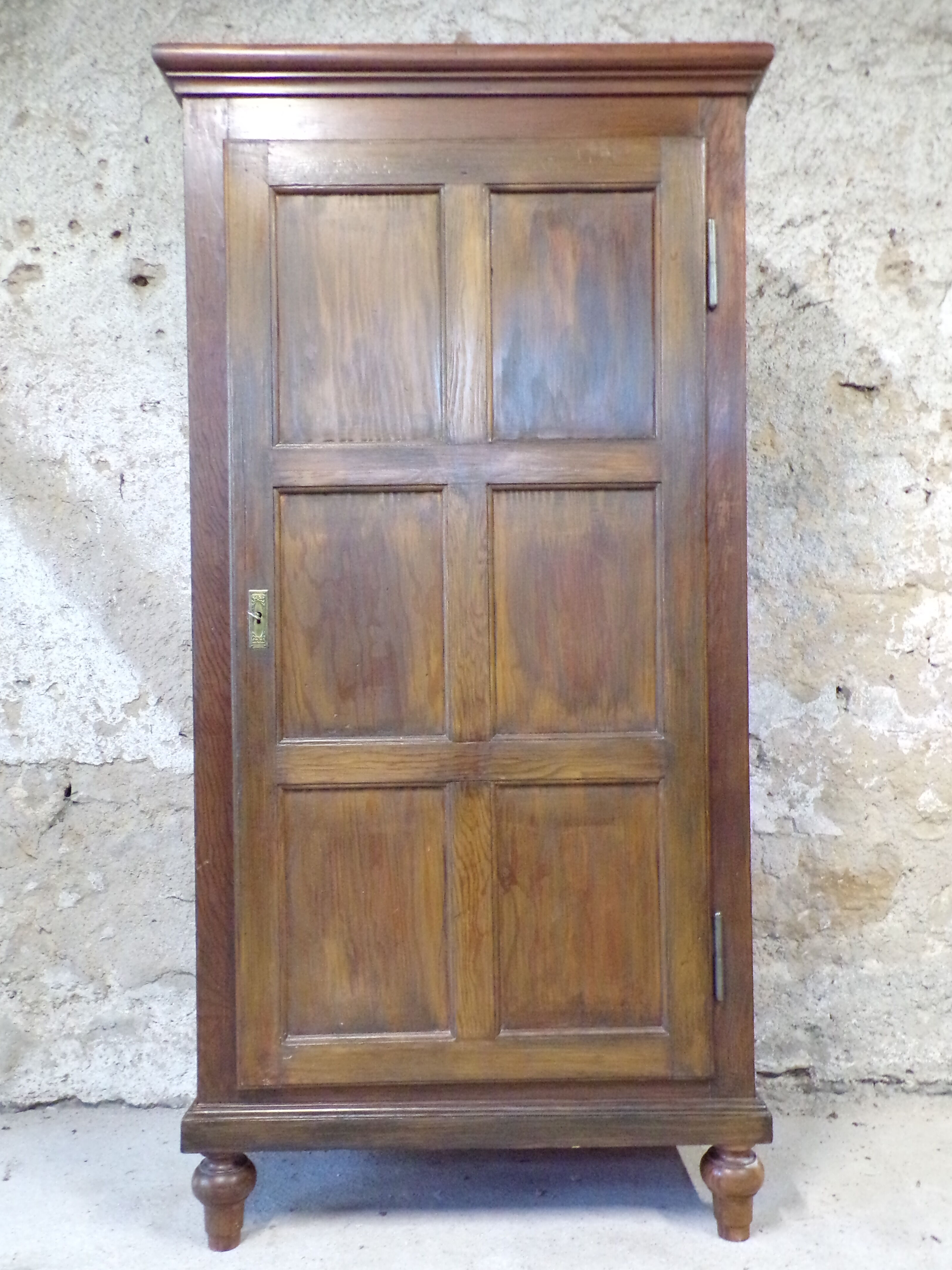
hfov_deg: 46.8
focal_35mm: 30
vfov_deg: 60.0
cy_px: 648
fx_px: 1100
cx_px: 461
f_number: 3.1
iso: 800
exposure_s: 1/17
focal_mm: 5
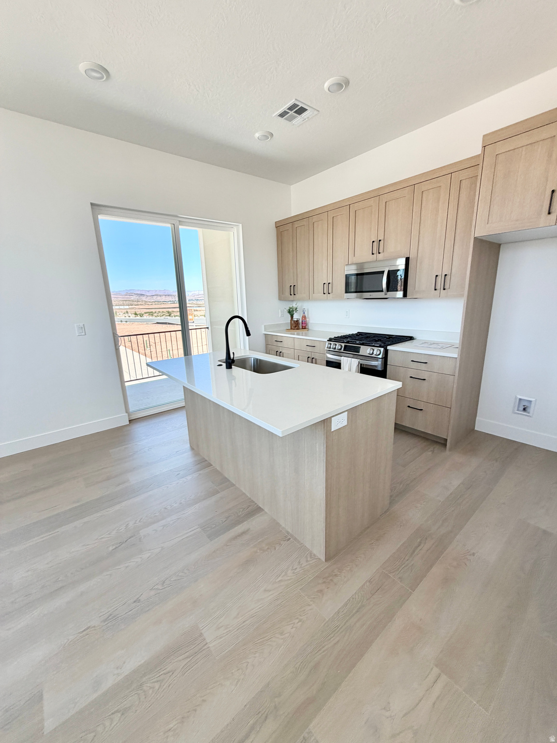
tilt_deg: -14.9
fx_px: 300
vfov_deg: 102.1
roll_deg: -0.3
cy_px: 372
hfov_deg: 85.7
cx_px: 278
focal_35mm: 14
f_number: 2.2
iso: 50
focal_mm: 2.22
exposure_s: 1/166
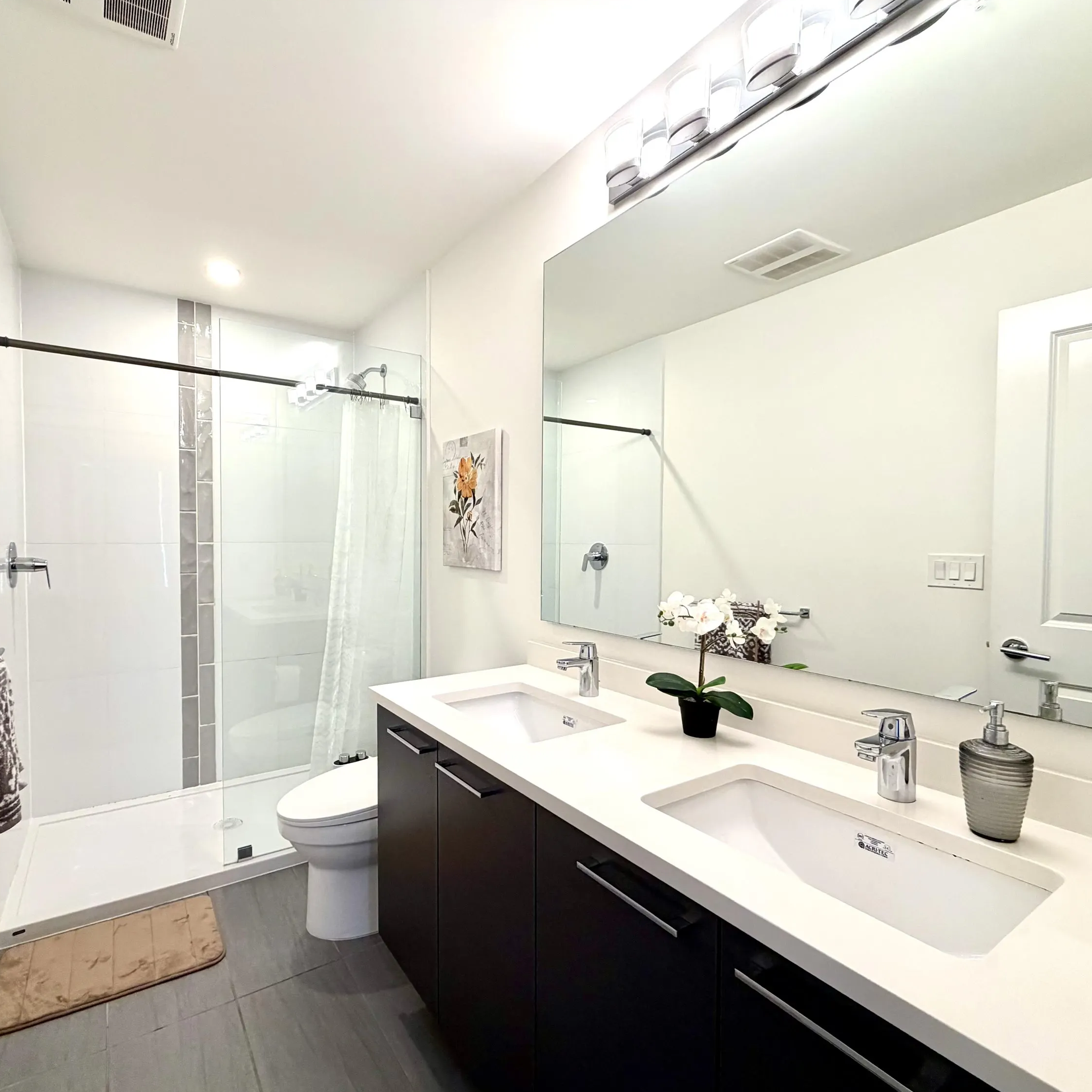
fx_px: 607
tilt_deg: -1.2
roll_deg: +0.3
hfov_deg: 83.7
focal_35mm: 17
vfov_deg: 84.0
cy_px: 556
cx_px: 491
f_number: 2.2
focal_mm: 2.22
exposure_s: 1/120
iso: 200
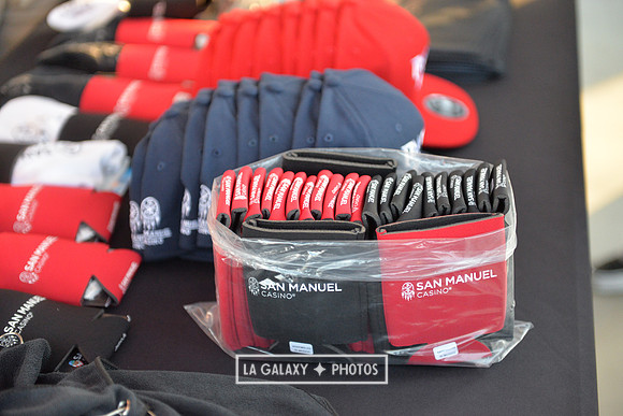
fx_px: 1212
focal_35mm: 70
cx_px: 312
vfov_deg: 19.5
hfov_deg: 28.8
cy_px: 208
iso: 3200
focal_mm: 70
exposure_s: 1/1000
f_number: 2.8
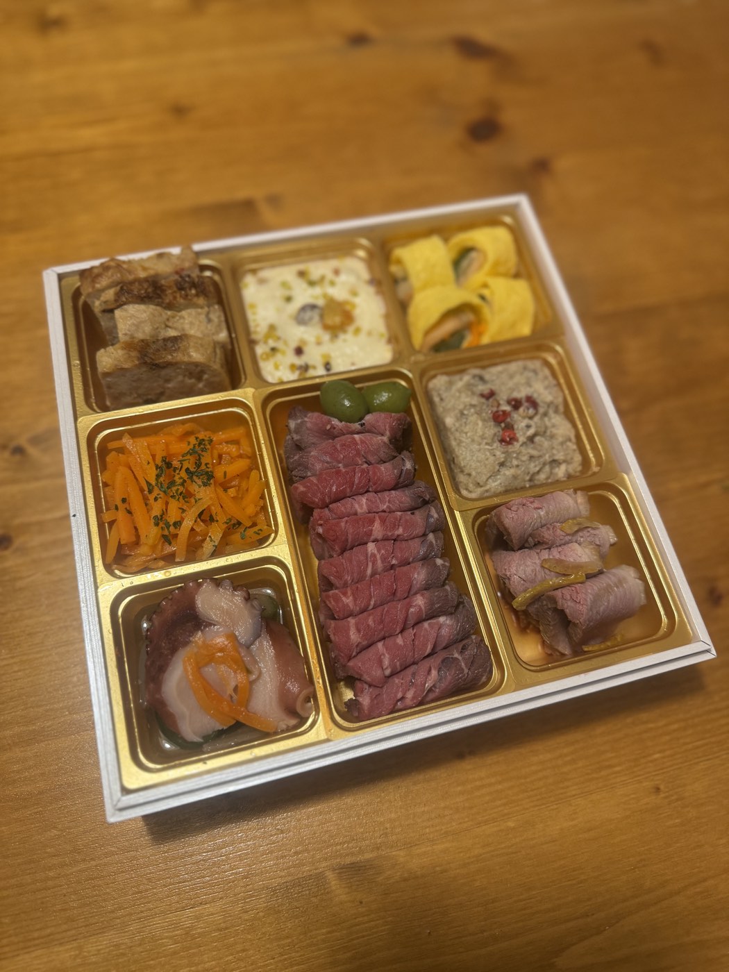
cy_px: 486
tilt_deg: -67.5
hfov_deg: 56.8
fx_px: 674
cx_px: 364
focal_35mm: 24
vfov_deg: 71.6
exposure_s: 1/90
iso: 200
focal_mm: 6.76
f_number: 1.78
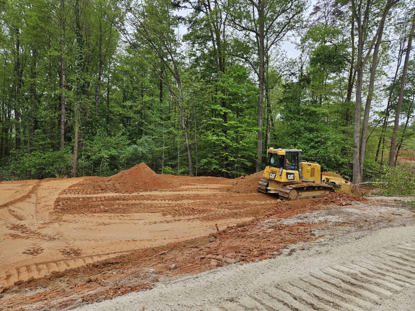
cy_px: 156
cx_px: 208
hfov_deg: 73.9
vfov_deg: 58.9
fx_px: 276
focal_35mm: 23
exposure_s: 1/557
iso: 32
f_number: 1.8
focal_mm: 5.4
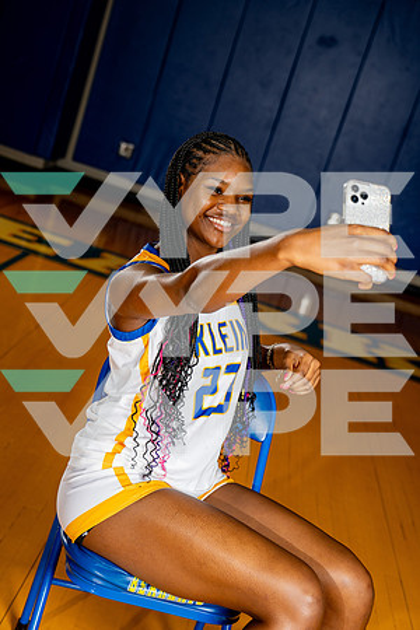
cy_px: 315
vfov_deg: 33.4
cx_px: 210
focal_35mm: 60
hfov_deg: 22.6
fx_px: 1050
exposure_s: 1/250
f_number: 4
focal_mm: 60
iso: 160
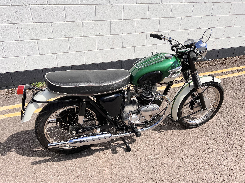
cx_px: 122
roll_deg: -0.3
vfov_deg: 53.1
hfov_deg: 67.3
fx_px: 184
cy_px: 92
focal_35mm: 26
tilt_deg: -29.8
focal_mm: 5.7
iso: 50
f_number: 1.5
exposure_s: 1/6579
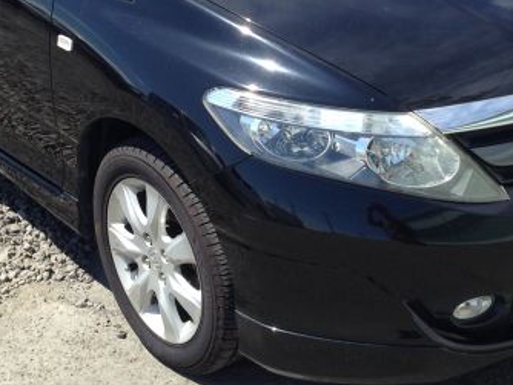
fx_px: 1172
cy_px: 14
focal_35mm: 79
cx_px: 276
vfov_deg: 18.3
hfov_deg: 24.7
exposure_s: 1/775
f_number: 2.4
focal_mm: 4.12
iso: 50
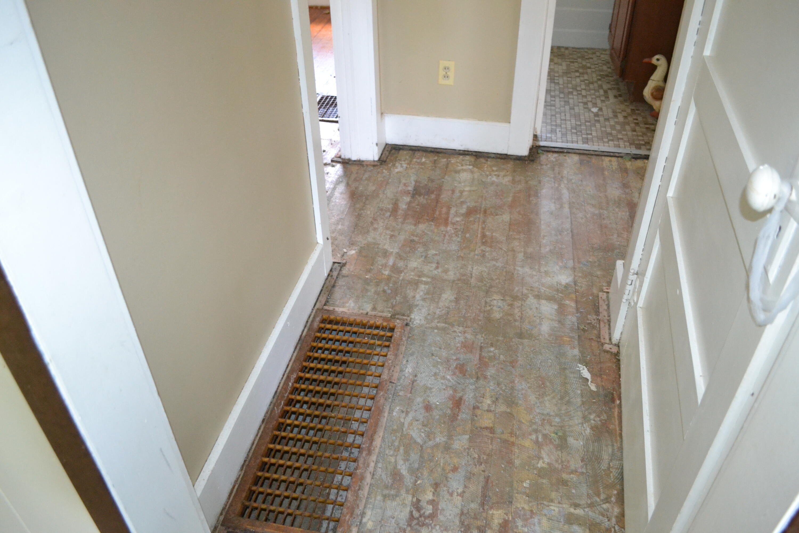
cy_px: 266
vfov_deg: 47.9
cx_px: 400
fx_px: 599
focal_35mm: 27
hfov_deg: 67.4
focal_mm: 18
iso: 2800
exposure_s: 1/60
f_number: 3.5
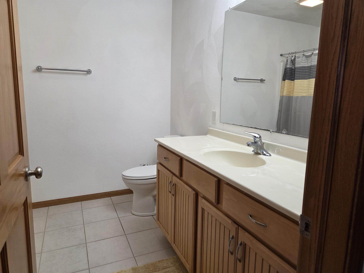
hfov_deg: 73.9
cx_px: 182
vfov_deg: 58.9
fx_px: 242
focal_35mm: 23
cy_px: 136
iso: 200
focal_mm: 5.4
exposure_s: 1/120
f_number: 1.8
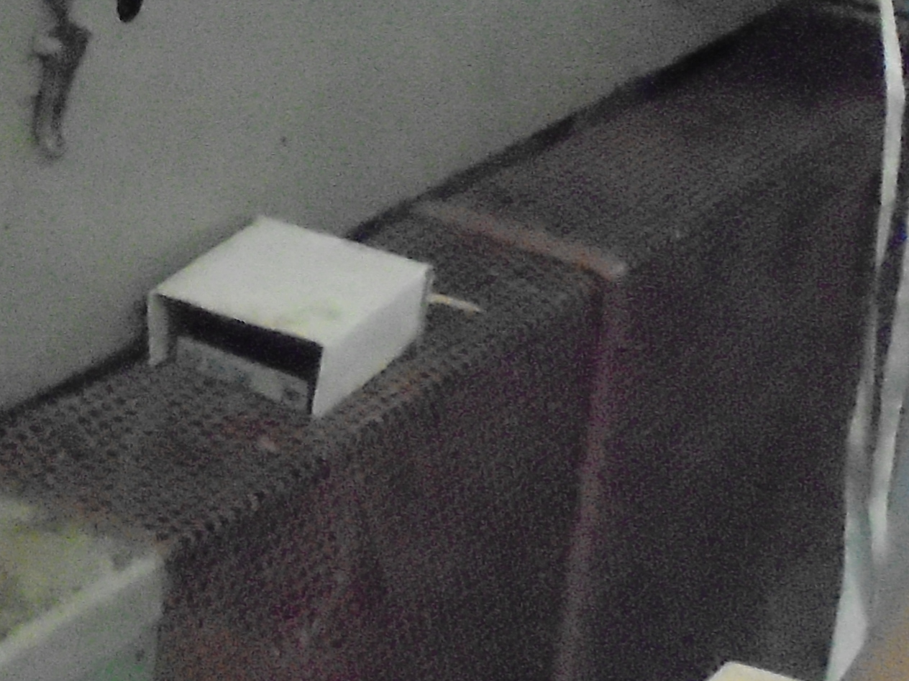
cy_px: -68
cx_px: -259
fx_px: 2784
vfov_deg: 13.7
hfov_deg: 17.4
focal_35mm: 106
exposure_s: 1/60
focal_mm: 4.6
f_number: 3.5
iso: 1600
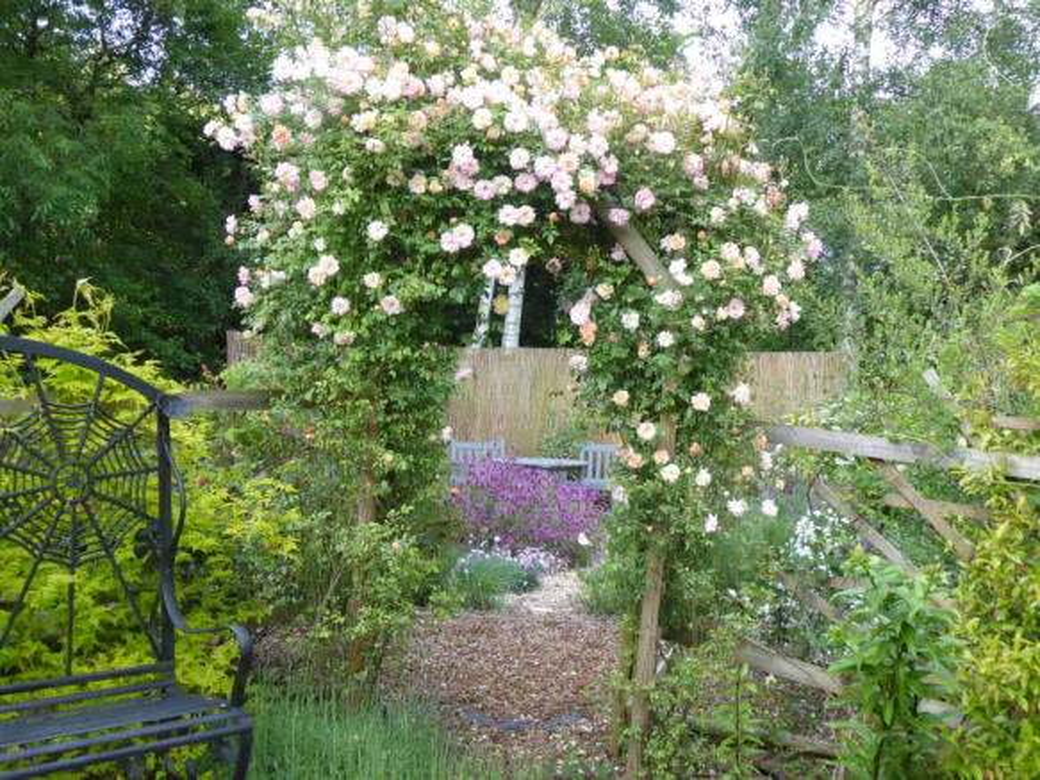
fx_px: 1262
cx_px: 520
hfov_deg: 44.8
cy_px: 390
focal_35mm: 42
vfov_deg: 34.3
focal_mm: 7.2
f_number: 3.8
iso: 800
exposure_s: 1/250
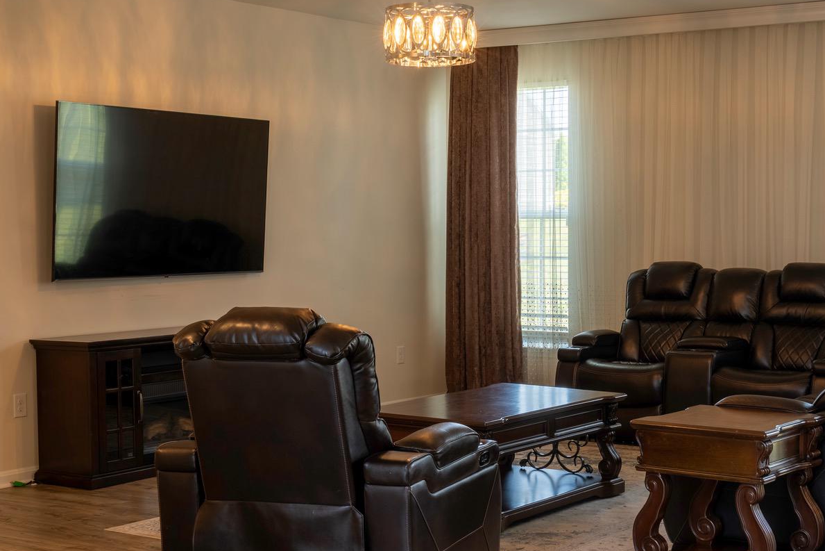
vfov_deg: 21.9
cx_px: 527
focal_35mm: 62
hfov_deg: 32.2
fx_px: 1421
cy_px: 276
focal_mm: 24
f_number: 8
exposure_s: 1/40
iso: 100
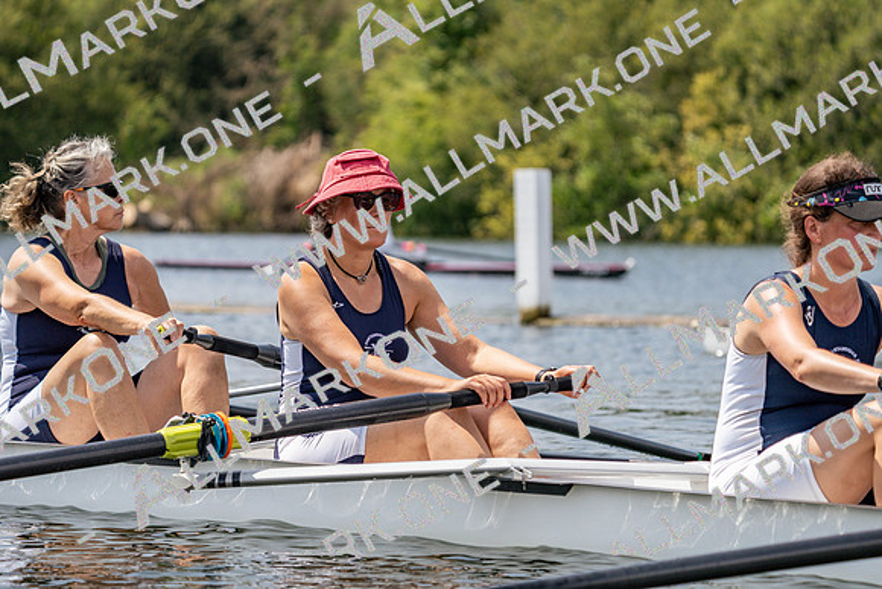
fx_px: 4901
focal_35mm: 200
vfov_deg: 6.9
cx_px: 441
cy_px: 294
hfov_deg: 10.3
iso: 200
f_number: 5.6
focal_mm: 200
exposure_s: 1/1600
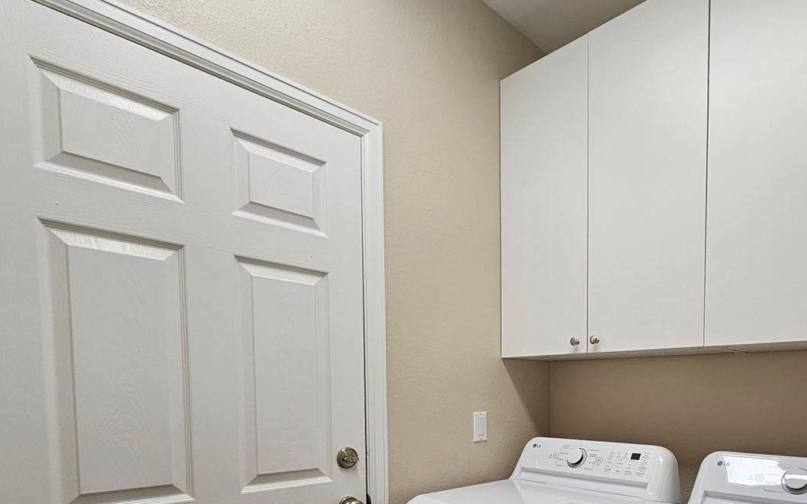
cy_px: 421
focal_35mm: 21
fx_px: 462
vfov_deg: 52.6
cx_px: 558
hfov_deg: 78.7
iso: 50
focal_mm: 2.2
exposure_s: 1/60
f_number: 2.2
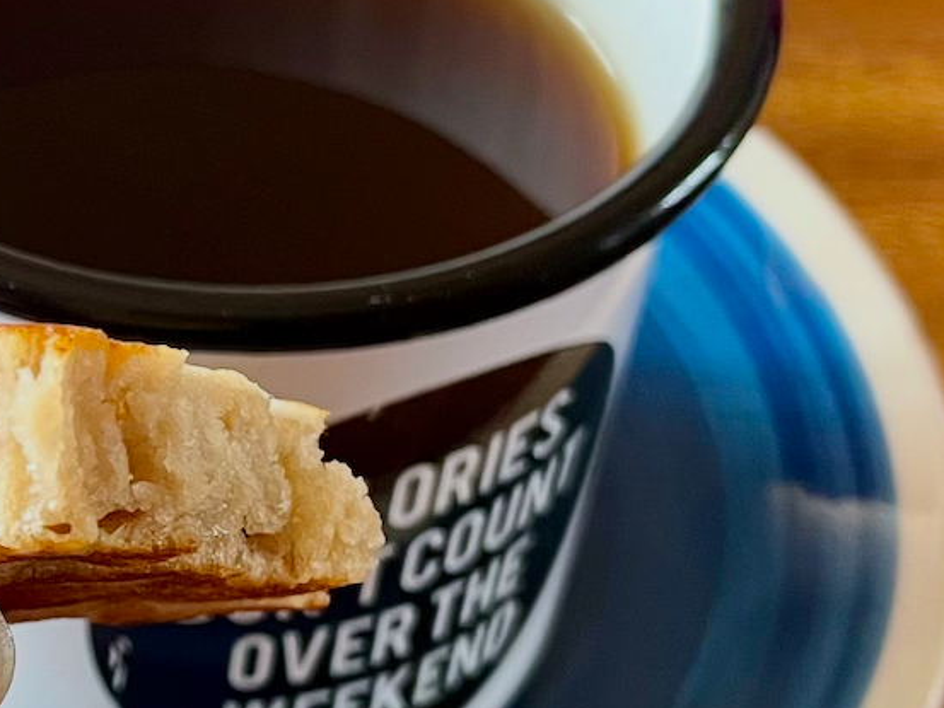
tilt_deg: -45.1
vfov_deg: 15.7
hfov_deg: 19.7
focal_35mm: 94
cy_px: 319
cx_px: -176
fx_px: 2564
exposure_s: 1/98
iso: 125
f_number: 1.6
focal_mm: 4.2
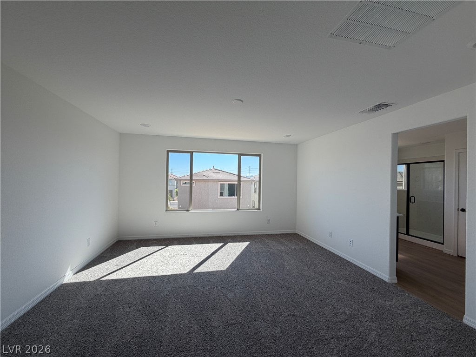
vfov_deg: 85.7
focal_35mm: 14
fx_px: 193
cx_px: 238
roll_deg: -0.9
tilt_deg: +1.6
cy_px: 178
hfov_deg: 102.1
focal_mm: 2.22
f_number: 2.2
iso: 20
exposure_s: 1/120
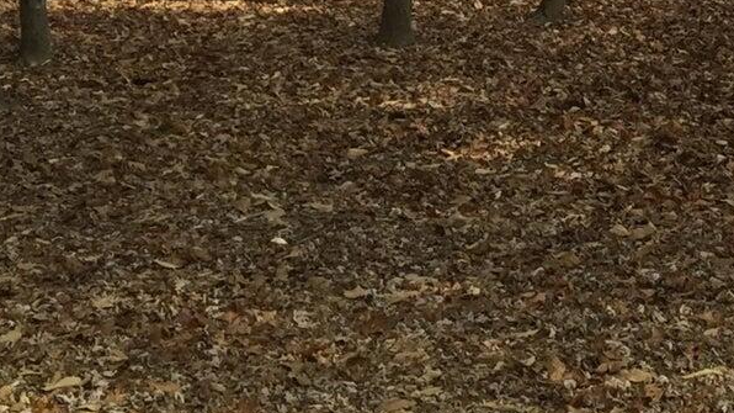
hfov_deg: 17.6
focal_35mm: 113
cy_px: -370
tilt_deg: -0.1
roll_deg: -1.7
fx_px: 2199
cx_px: 991
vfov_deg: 10.0
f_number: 2.2
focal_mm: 4.15
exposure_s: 1/760
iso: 32
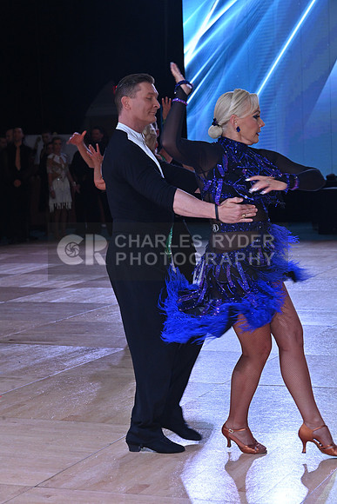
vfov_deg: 23.6
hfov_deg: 15.9
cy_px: 252
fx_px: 1207
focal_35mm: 86
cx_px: 168
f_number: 11
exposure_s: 1/200
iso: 1600
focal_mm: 86
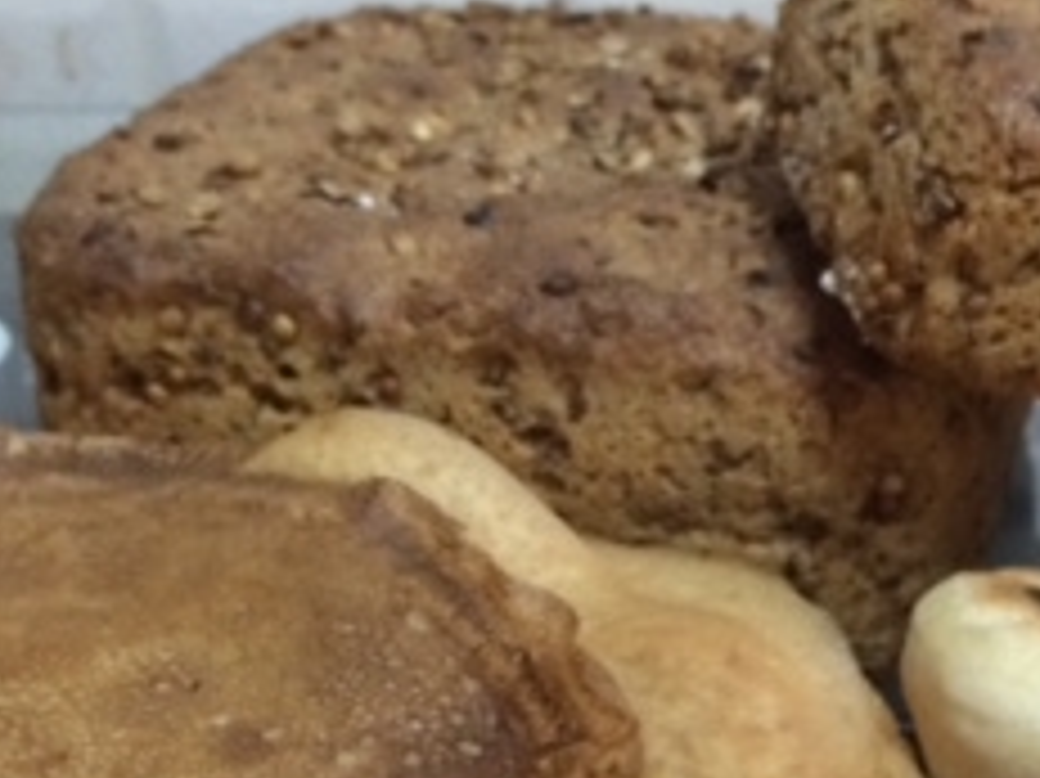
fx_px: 2492
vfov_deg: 17.2
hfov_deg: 22.9
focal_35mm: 83
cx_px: 972
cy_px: 836
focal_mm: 4.12
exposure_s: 1/17
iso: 320
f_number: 2.2
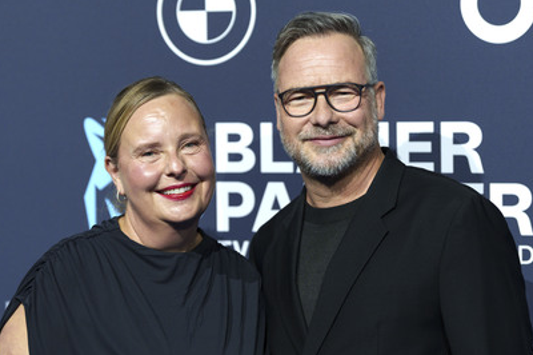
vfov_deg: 9.7
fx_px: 2086
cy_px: 196
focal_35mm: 141
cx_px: 272
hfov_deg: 14.6
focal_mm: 125
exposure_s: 1/400
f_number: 3.2
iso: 800
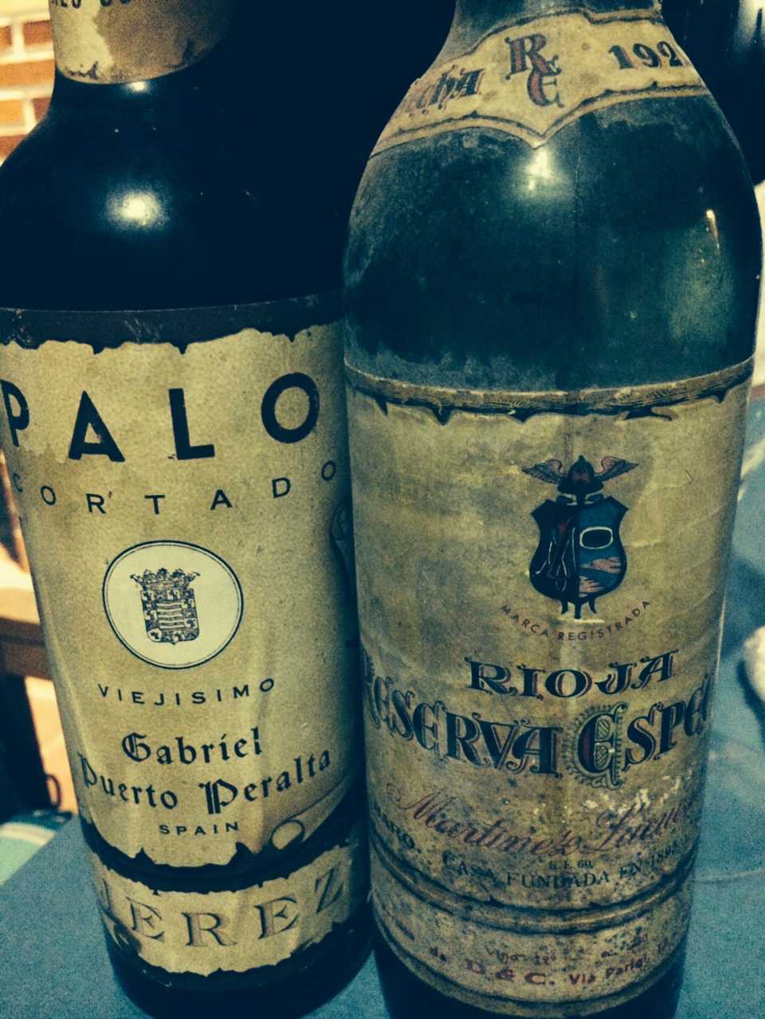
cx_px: 382
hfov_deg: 46.8
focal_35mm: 30
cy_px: 510
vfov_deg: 60.0
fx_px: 884
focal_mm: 4.12
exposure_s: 1/15
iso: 1250
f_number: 2.2
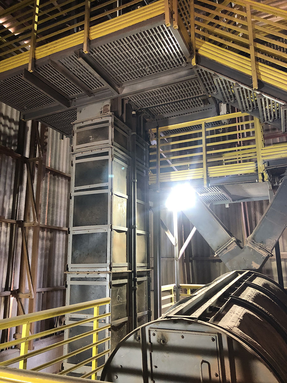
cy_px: 192
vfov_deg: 63.4
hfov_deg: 49.7
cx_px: 144
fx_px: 310
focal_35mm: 28
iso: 100
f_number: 1.8
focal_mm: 3.99
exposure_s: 1/15
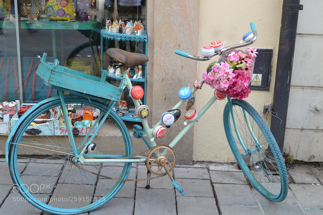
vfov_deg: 26.5
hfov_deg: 38.9
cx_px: 162
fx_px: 457
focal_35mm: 51
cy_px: 108
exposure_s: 1/25
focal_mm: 34
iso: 100
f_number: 9
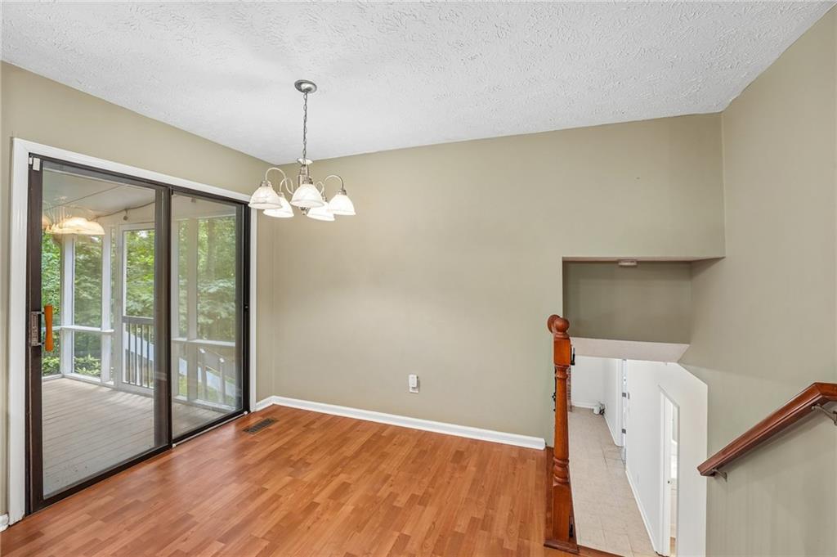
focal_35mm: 14
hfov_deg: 104.3
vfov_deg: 81.1
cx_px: 418
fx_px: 325
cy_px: 278
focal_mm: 14
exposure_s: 1/4
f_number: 8
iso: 320
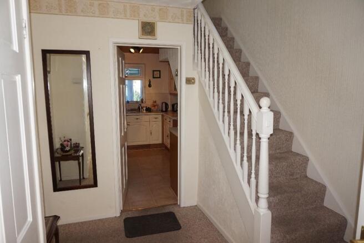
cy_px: 122
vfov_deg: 53.1
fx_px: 243
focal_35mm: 24
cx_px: 182
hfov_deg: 73.8
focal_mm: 16
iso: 400
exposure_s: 1/160
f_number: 4
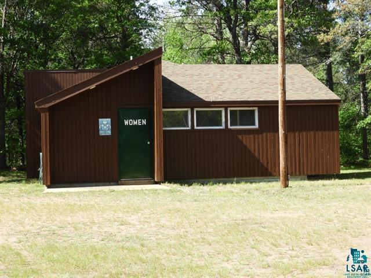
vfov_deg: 22.6
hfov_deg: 29.8
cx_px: 186
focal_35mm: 65
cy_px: 139
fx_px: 697
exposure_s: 1/250
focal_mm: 11.6
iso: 100
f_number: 4.2
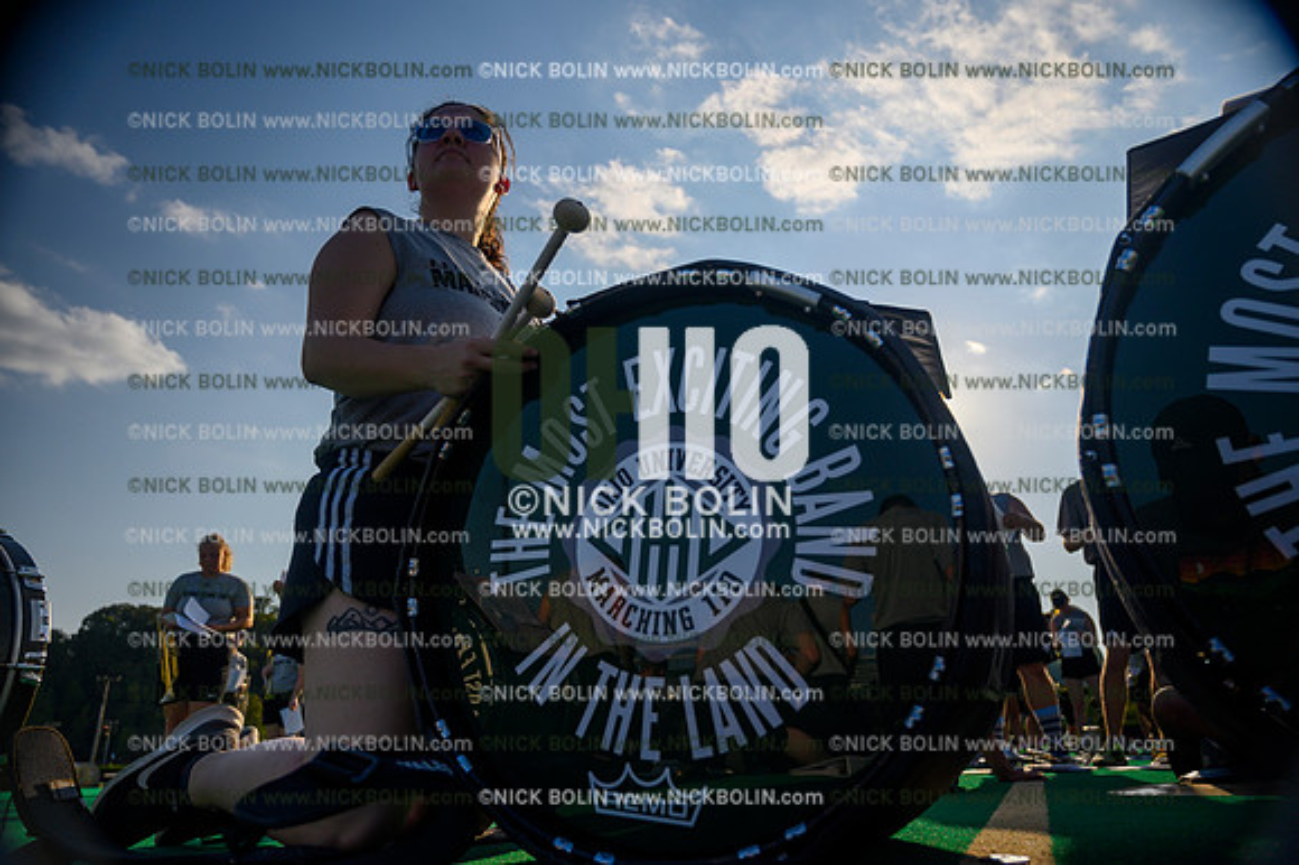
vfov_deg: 53.1
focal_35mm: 24
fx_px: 865
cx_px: 650
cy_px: 432
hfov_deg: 73.8
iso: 125
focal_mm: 24
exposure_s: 1/200
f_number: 4
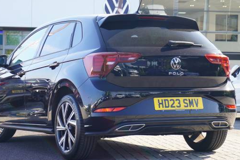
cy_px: 77
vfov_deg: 14.4
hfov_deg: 21.5
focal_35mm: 95
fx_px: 633
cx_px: 108
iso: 200
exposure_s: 1/90
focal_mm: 50
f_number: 5.6
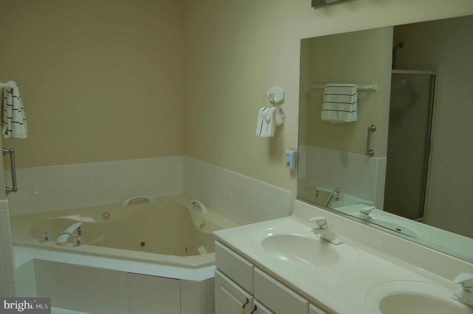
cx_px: 236
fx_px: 394
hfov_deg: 62.0
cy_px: 157
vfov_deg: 43.5
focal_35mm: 30
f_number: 5
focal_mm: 20
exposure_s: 1/100
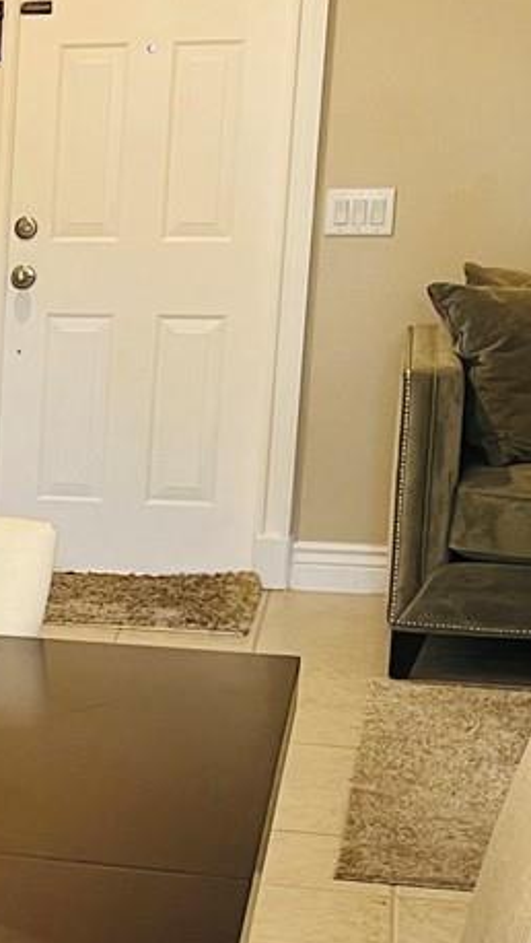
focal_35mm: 99
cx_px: -654
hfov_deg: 10.8
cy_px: 696
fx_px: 2475
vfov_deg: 21.4
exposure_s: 1/60
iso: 125
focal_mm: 5.7
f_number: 1.5
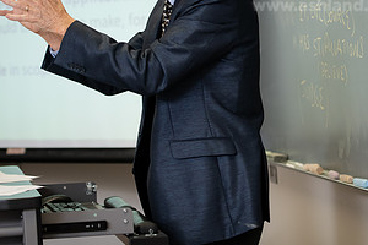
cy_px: 31
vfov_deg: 9.4
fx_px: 1482
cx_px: 196
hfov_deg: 14.2
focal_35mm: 145
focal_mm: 75
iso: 640
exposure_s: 1/200
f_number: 3.2
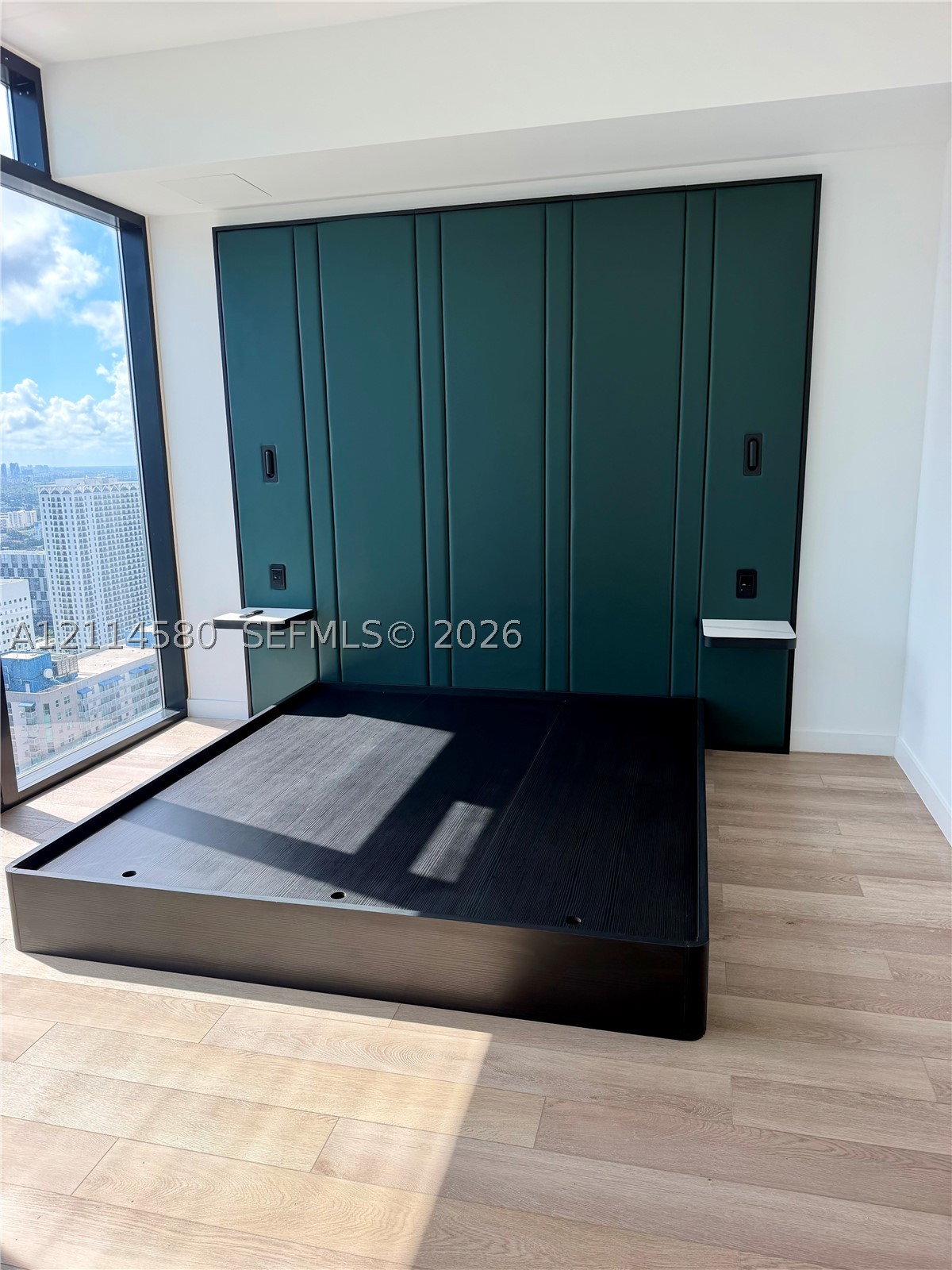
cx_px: 476
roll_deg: +1.1
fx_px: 880
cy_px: 635
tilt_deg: -12.6
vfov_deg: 71.6
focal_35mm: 24
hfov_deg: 56.8
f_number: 1.78
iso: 100
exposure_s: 1/649
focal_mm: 6.76
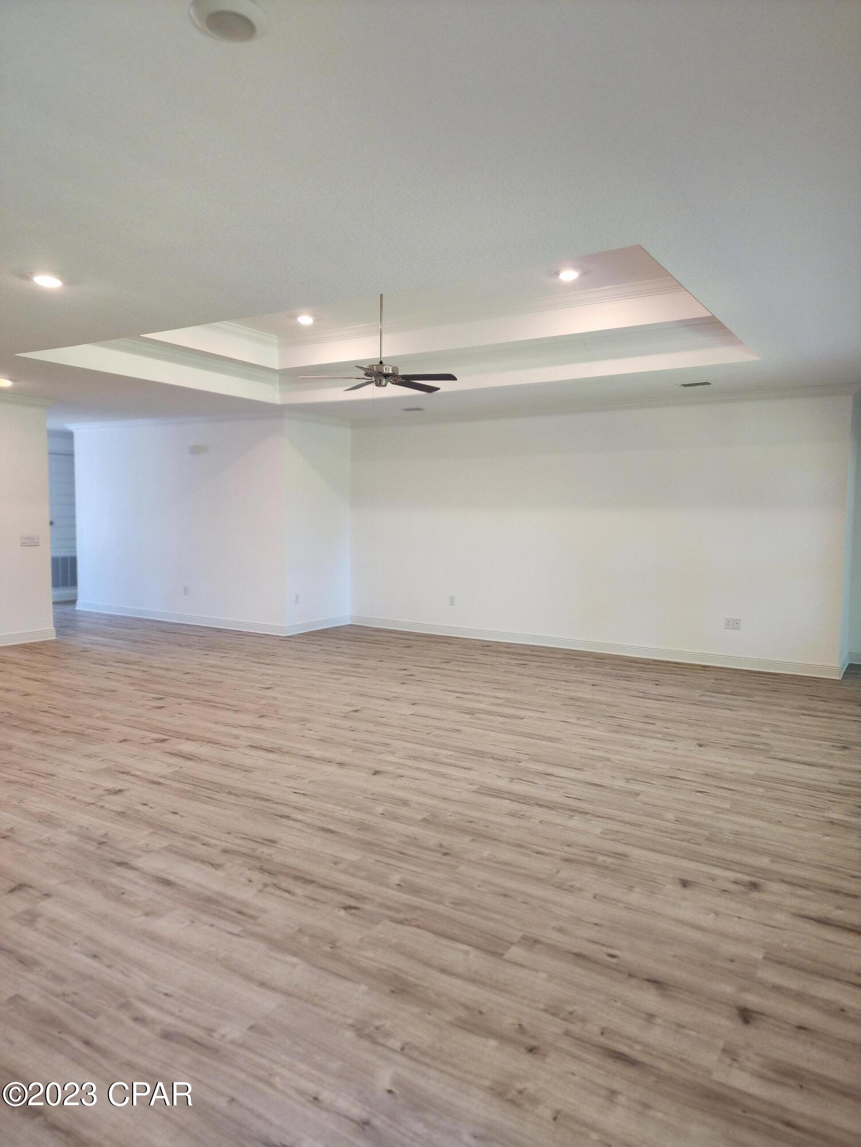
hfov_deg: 58.9
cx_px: 430
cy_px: 574
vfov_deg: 73.9
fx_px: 763
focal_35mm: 23
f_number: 1.8
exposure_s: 1/120
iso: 200
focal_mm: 6.4
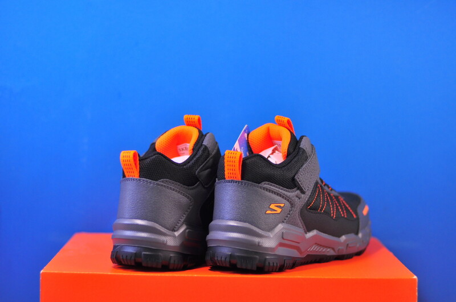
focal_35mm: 75
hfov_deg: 27.0
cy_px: 151
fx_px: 949
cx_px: 228
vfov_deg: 18.1
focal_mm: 50
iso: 250
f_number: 2
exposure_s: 1/320
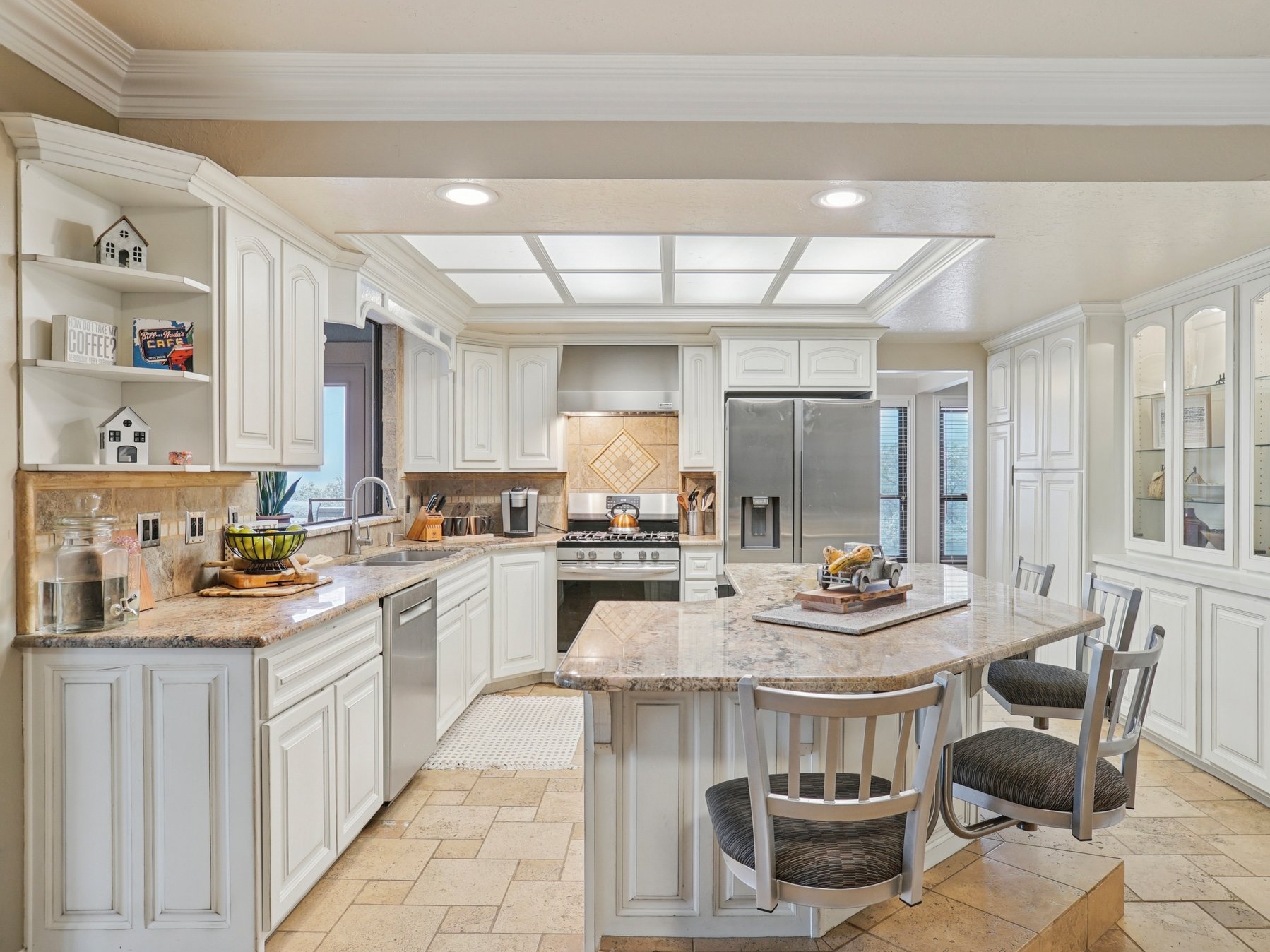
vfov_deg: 58.9
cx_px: 667
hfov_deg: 73.9
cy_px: 481
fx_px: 844
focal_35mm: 23
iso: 400
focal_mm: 21
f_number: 8
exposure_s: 1/25
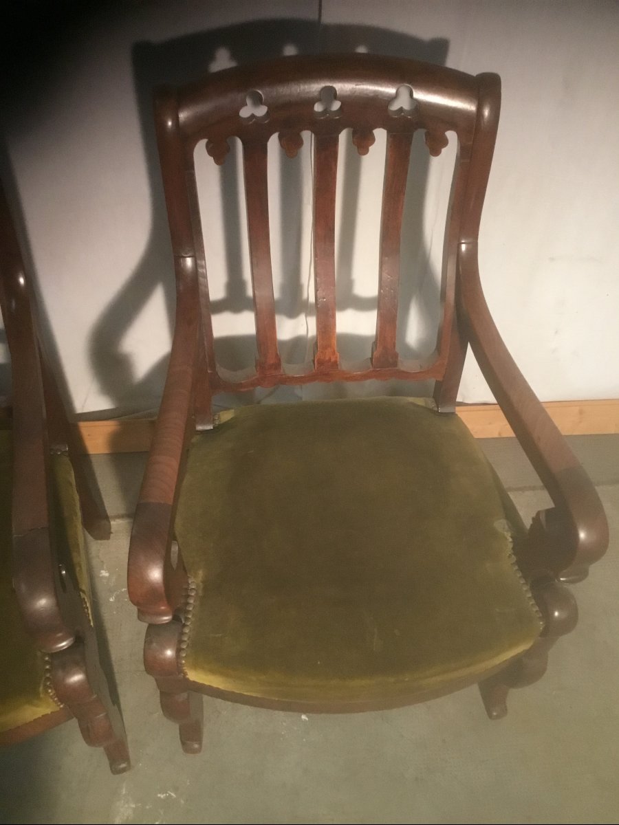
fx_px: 739
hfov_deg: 45.4
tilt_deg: -51.6
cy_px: 412
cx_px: 310
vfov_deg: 58.4
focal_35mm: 31
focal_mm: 3.3
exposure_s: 1/33
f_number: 2.4
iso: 250
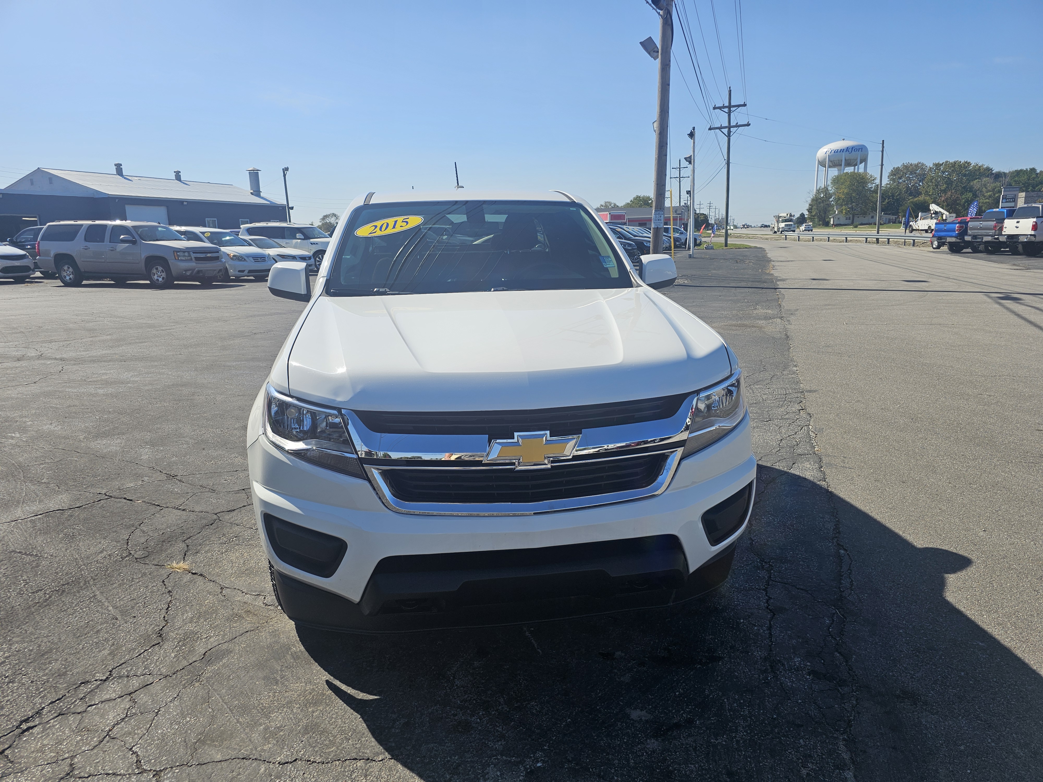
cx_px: 522
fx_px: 693
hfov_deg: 73.9
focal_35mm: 23
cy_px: 391
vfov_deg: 58.9
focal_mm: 6.3
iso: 10
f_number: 1.7
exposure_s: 1/1087
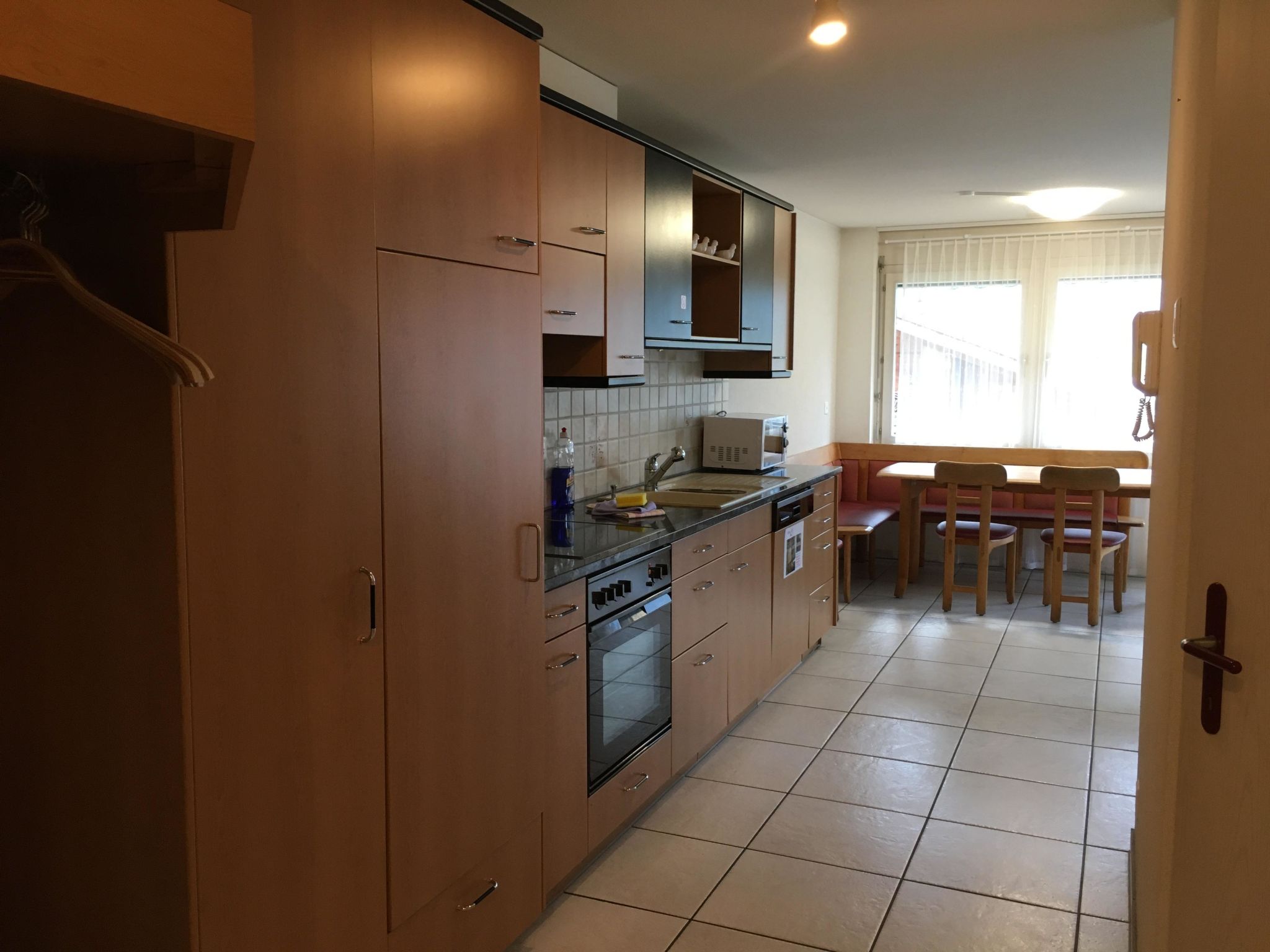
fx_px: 1064
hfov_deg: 61.7
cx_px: 635
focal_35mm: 29
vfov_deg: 48.2
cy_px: 476
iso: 125
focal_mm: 4.15
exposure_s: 1/33
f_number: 2.2
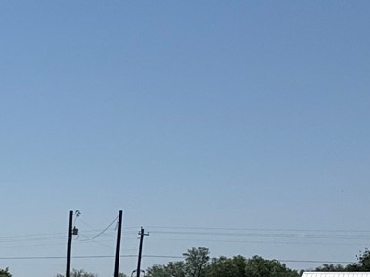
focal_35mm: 128
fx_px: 1368
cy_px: 385
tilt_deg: -3.7
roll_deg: -1.6
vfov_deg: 11.2
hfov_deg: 11.8
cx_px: -581
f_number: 1.78
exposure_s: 1/11905
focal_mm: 6.76
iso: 80
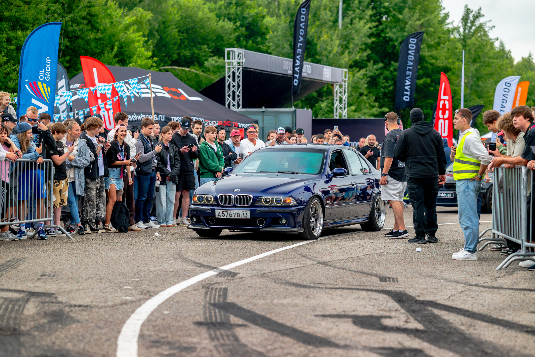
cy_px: 178
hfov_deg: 23.9
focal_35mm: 85
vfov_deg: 16.1
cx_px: 268
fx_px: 1264
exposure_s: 1/250
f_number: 2.5
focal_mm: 85
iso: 800
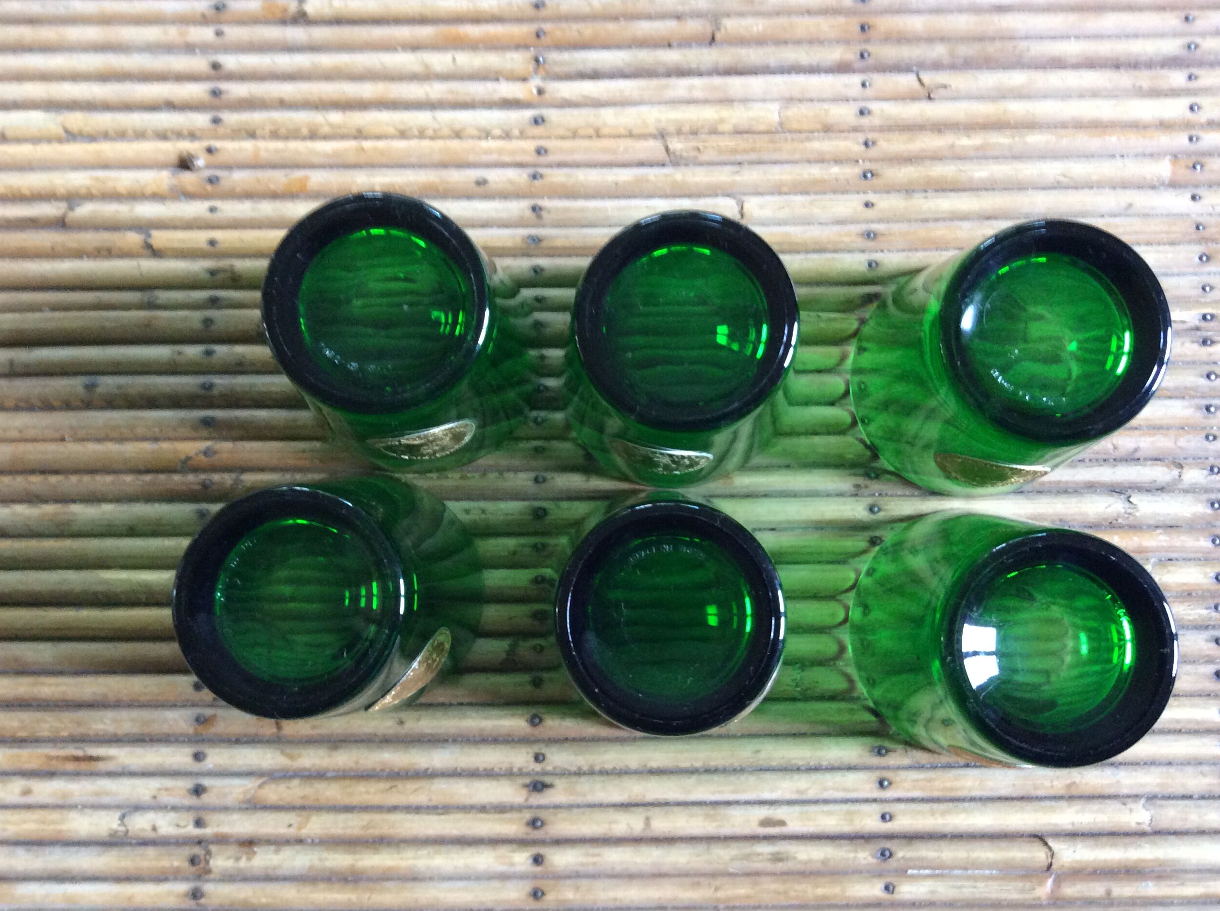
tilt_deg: -85.1
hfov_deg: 55.4
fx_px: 1161
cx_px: 615
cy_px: 468
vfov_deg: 42.8
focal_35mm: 33
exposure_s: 1/25
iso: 200
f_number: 2.4
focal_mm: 3.3
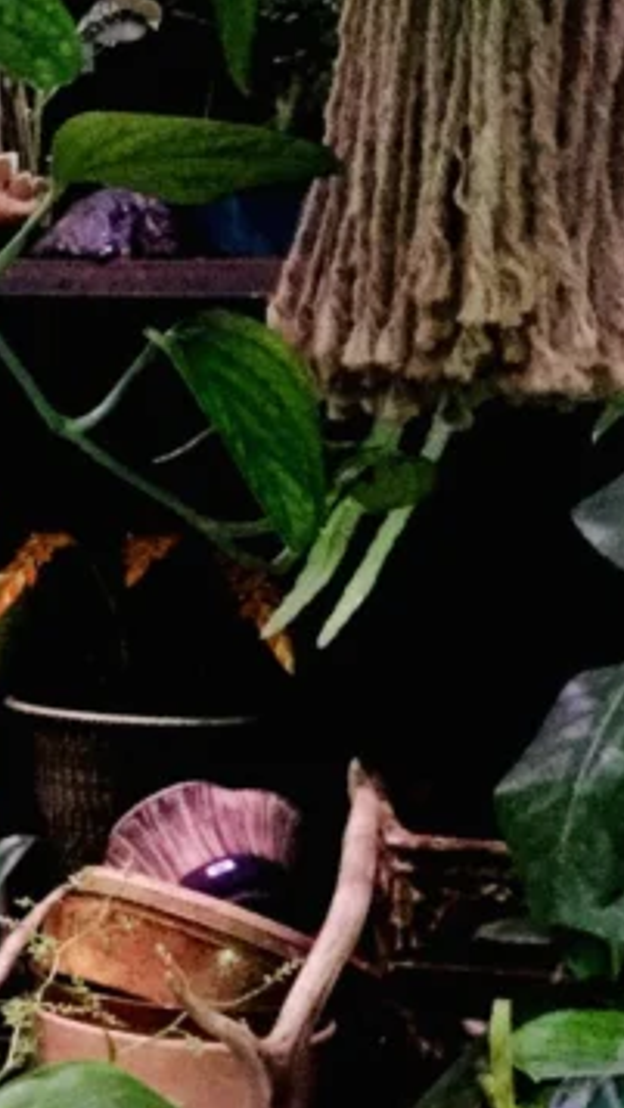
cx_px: -785
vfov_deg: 21.9
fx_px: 2851
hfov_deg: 10.9
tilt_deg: -10.0
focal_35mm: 97
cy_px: 763
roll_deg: -0.9
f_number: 2.4
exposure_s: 1/17
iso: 640
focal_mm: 3.3
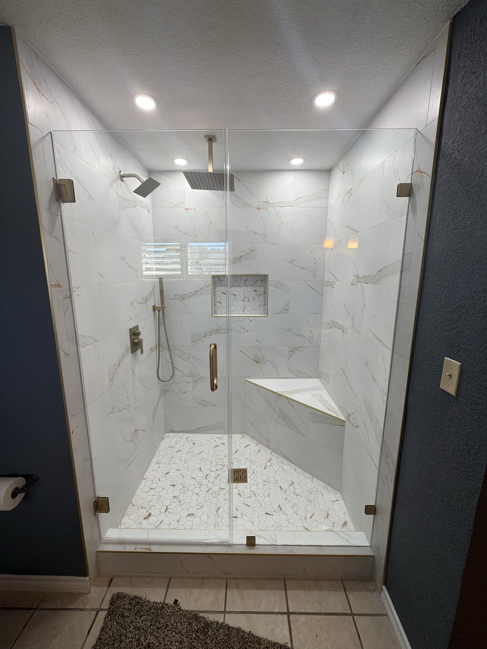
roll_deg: +1.2
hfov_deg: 85.7
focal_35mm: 14
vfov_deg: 102.1
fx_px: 263
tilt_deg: -8.5
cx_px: 244
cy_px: 324
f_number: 2.2
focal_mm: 2.22
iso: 80
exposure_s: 1/120
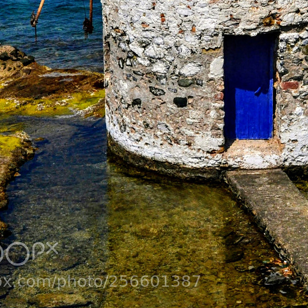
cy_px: -93
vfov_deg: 16.0
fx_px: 1037
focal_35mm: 103
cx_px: 206
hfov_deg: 16.9
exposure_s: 1/1600
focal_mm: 30
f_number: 13
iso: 400
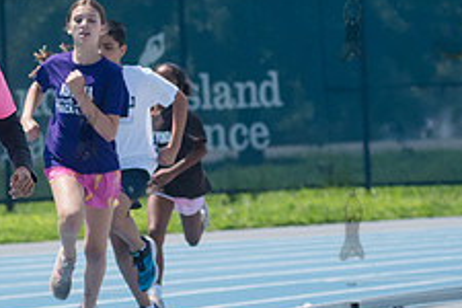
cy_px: 142
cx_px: 2
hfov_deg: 3.8
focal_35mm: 535
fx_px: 6865
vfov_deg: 2.6
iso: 250
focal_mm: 125
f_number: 4.5
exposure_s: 1/1600
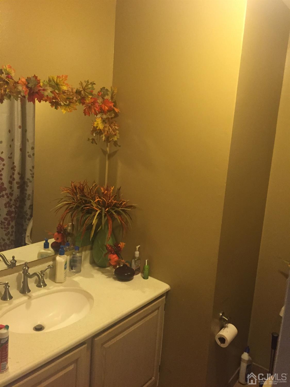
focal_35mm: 29
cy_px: 194
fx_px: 324
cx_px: 145
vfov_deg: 61.7
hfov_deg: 48.2
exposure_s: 1/30
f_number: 2.2
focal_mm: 4.15
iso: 250
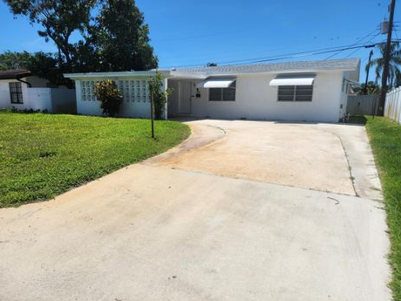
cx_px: 195
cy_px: 151
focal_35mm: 25
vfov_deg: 54.9
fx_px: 290
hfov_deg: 69.4
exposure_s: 1/3050
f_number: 1.8
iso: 20
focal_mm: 5.4
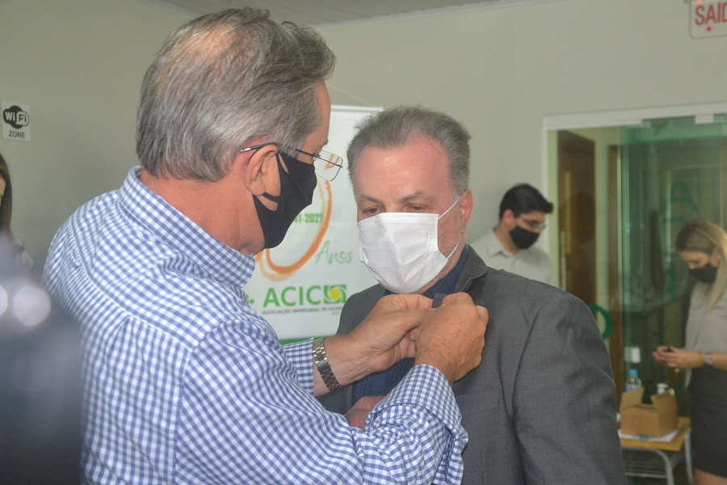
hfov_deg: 41.1
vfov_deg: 28.1
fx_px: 969
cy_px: 242
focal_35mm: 48
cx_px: 364
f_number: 4.2
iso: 1400
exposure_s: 1/60
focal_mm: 32
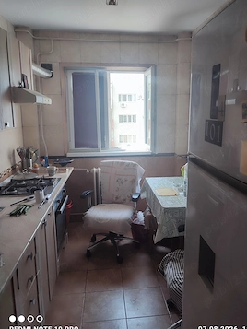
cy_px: 158
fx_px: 266
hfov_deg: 49.7
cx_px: 135
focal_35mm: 28
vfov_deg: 63.4
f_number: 1.9
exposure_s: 1/50
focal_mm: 6.04
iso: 51
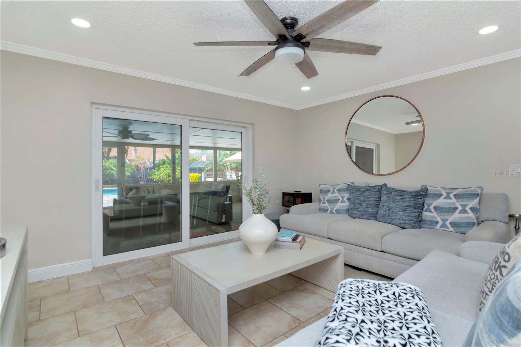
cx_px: 260
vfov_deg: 72.0
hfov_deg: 95.0
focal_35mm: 16
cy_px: 174
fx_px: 239
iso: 640
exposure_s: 1/160
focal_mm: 11
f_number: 6.3
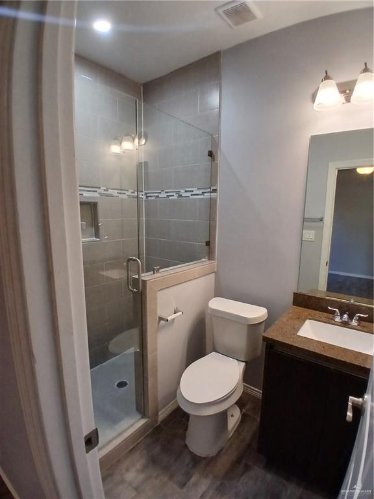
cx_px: 187
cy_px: 250
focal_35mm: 17
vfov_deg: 91.0
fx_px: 245
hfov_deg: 74.7
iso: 160
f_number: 2.2
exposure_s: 1/30
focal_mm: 1.4
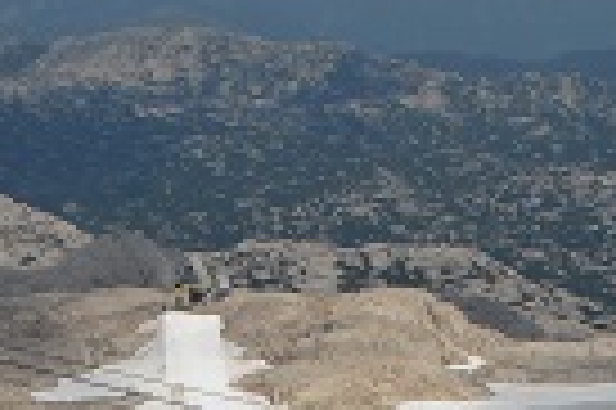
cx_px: 463
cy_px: -547
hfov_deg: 13.0
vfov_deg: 8.0
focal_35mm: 158
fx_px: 2700
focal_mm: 18
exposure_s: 1/125
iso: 100
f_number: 11
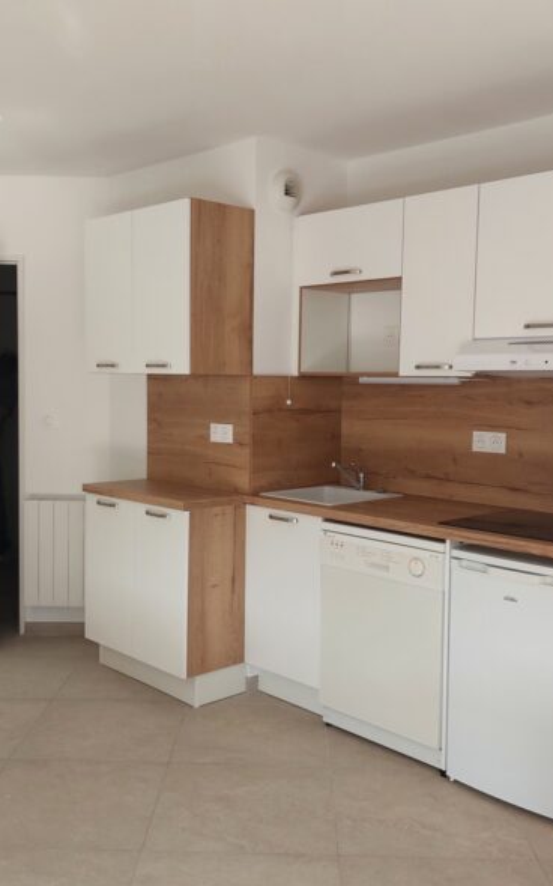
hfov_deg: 35.3
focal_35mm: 36
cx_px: 263
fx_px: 868
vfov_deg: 54.0
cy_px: 450
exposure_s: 1/100
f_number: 1.8
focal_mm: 5.23
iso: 64
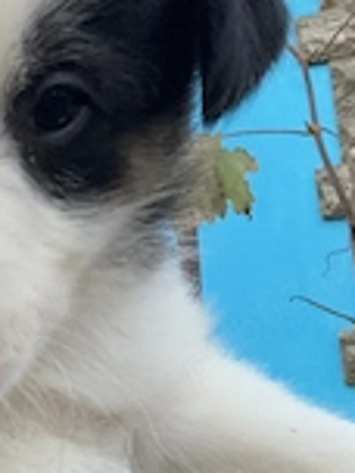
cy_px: 120
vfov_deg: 23.1
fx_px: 1149
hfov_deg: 16.9
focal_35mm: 84
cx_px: -47
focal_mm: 2.87
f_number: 2.2
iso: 320
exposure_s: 1/33
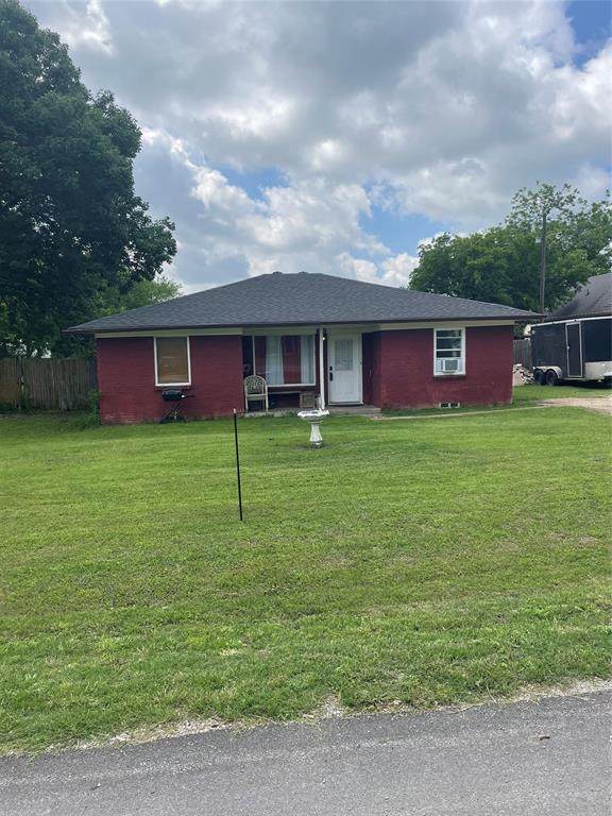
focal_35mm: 26
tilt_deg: -4.4
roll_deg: +1.1
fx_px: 613
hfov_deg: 53.1
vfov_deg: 67.3
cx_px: 306
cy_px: 408
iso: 32
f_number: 1.6
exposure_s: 1/3610
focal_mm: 4.2
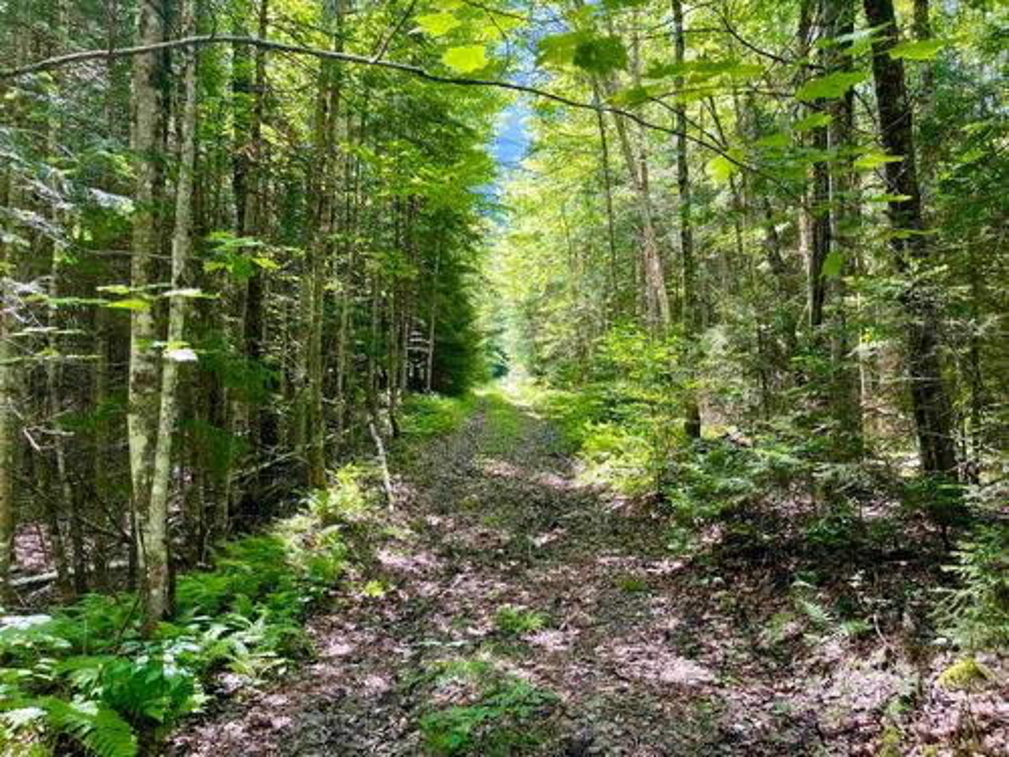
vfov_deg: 54.9
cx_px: 504
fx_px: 729
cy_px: 378
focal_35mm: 25
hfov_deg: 69.4
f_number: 1.6
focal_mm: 5.1
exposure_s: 1/121
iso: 40
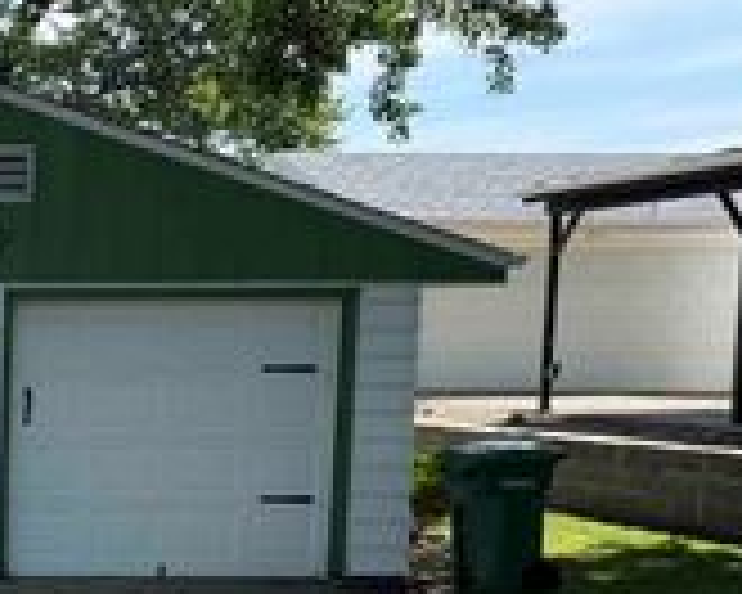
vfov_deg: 21.3
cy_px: 470
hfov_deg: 22.9
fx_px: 1559
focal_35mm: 71
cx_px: -297
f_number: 1.78
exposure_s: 1/2703
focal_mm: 6.76
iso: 100
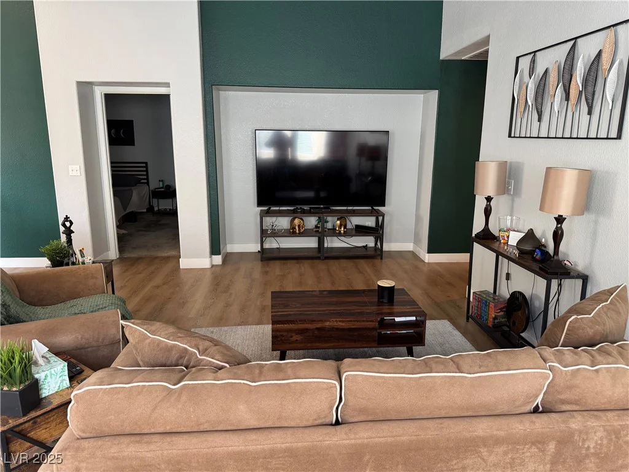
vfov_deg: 56.8
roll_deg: -0.7
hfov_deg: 71.6
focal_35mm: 24
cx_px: 314
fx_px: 436
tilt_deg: -12.2
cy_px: 236
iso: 160
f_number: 1.78
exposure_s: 1/60
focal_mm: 6.76
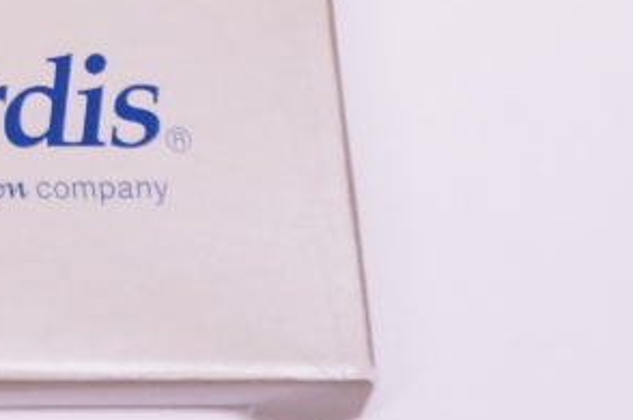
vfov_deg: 5.9
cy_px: -591
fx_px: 3875
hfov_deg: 8.6
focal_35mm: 221
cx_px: -822
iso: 800
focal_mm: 27
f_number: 7.1
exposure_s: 1/100
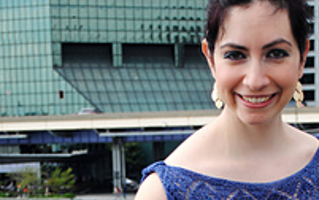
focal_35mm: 122
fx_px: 1062
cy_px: 310
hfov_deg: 17.0
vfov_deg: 10.4
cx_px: 234
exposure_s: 1/125
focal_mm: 32
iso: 100
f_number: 5.6
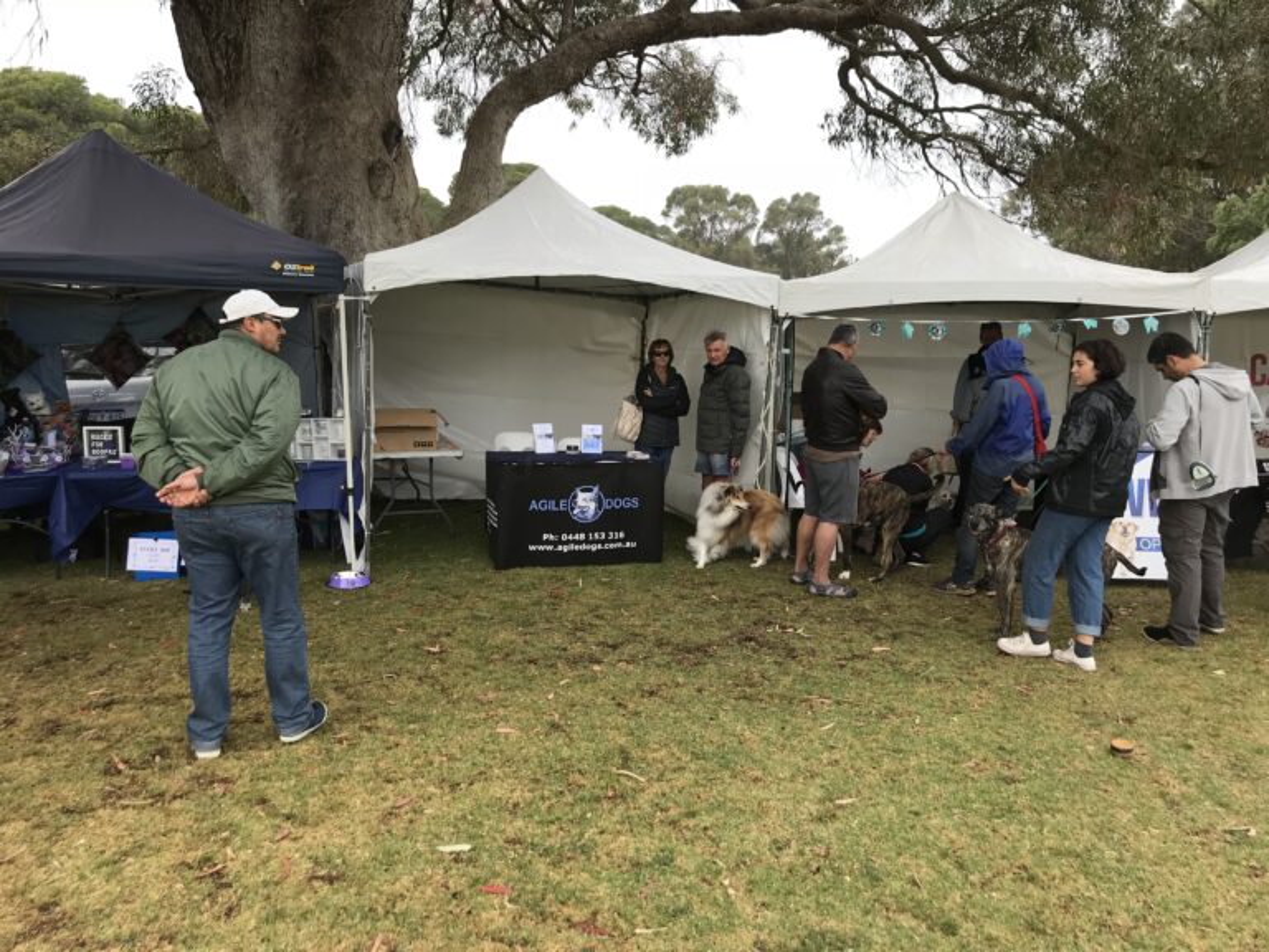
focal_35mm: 28
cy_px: 476
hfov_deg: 63.4
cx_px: 634
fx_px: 1026
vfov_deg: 49.7
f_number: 1.8
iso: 20
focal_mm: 3.99
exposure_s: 1/476
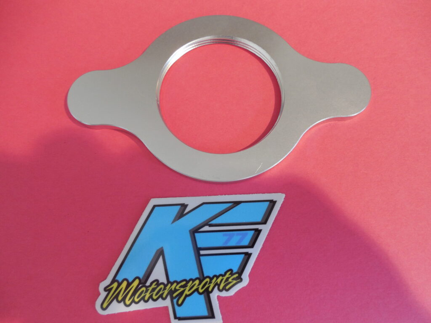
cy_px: 162
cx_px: 216
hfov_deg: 69.4
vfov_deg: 54.9
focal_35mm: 25
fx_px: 311
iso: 220
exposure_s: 1/30
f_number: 3.3
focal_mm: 4.5
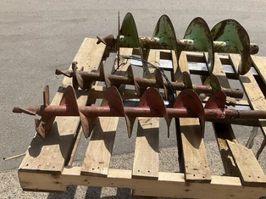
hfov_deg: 49.7
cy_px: 75
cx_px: 166
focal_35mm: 37
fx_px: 284
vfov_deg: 38.4
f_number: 1.8
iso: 25
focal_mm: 3
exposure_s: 1/2058
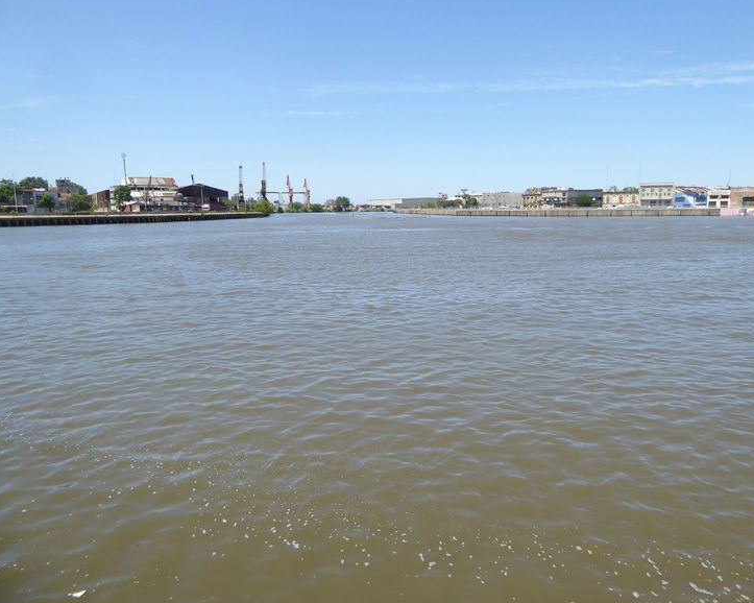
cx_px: 414
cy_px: 307
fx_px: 602
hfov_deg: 63.9
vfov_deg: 53.2
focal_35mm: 27
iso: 80
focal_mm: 4.3
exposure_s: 1/800
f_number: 3.3
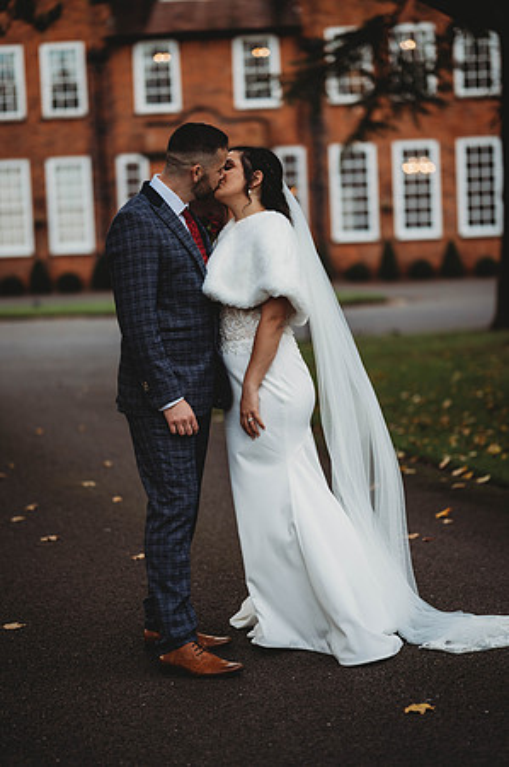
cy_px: 384
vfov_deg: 23.9
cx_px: 254
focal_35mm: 85
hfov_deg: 16.0
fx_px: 1807
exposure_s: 1/500
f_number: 1.8
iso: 100
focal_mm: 85
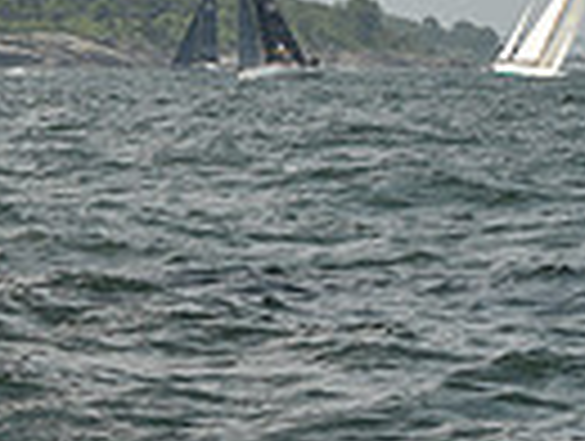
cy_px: -832
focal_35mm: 300
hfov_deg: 6.6
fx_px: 5079
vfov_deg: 4.8
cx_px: 88
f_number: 10
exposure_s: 1/800
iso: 250
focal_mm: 70
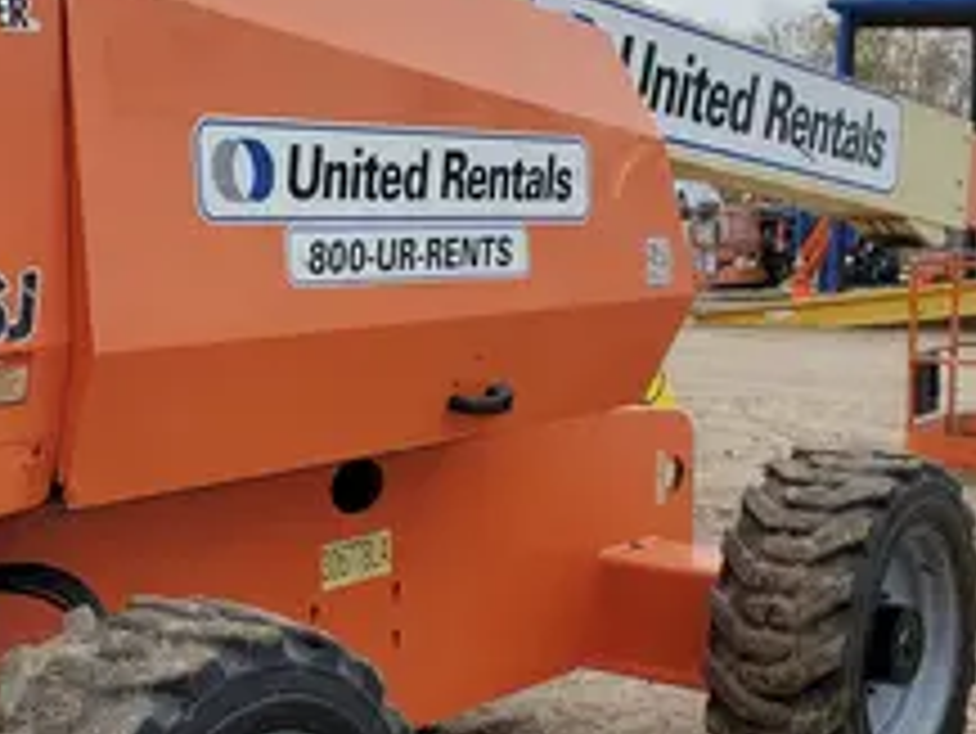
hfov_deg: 29.0
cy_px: 353
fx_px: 1862
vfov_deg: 22.3
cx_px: 274
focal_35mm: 66
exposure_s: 1/265
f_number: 2.4
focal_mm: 4.3
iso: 50
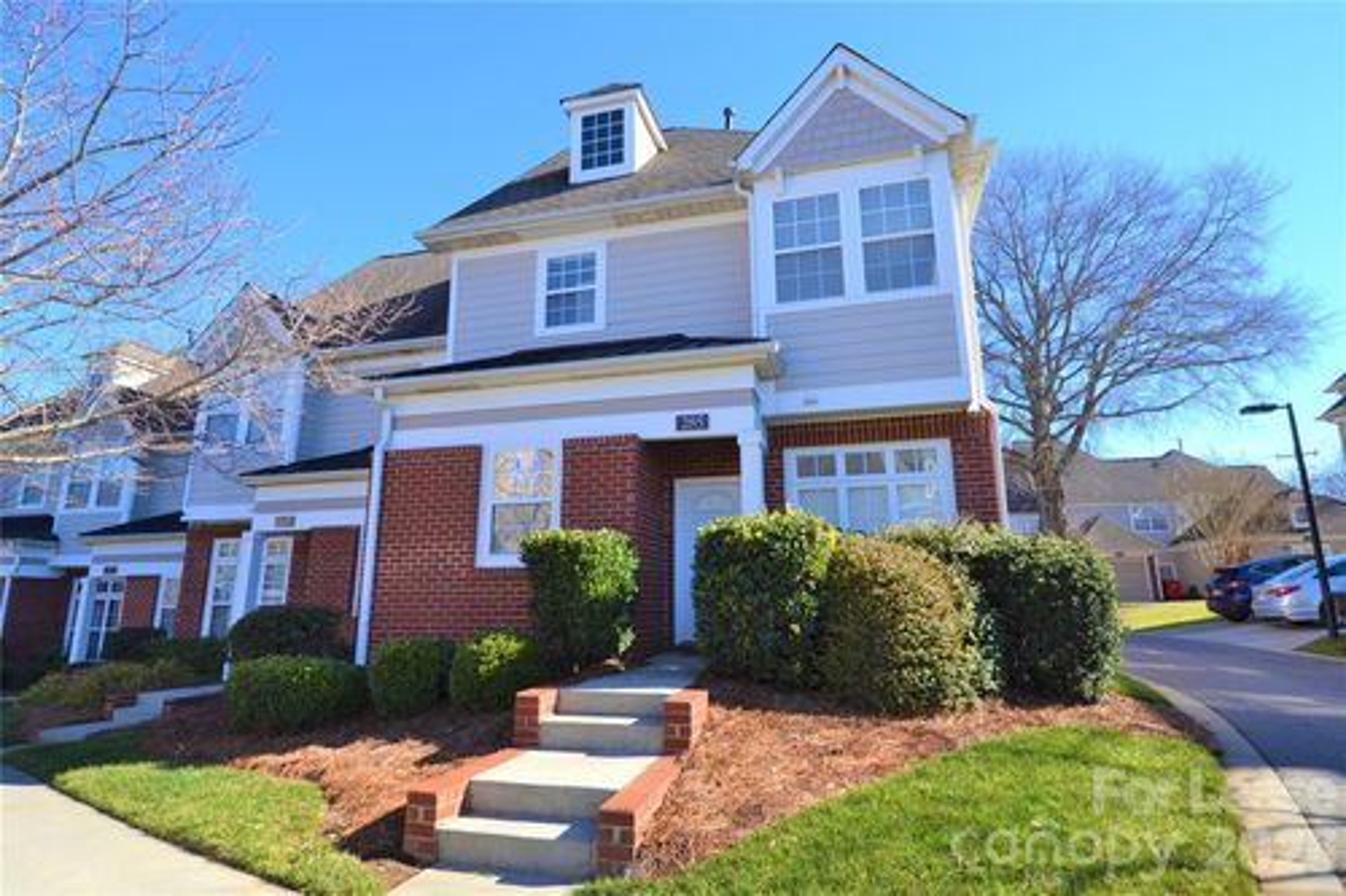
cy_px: 448
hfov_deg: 90.0
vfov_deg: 67.3
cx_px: 673
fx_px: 673
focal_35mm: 18
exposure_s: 1/160
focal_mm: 12
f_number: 6.3
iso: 100
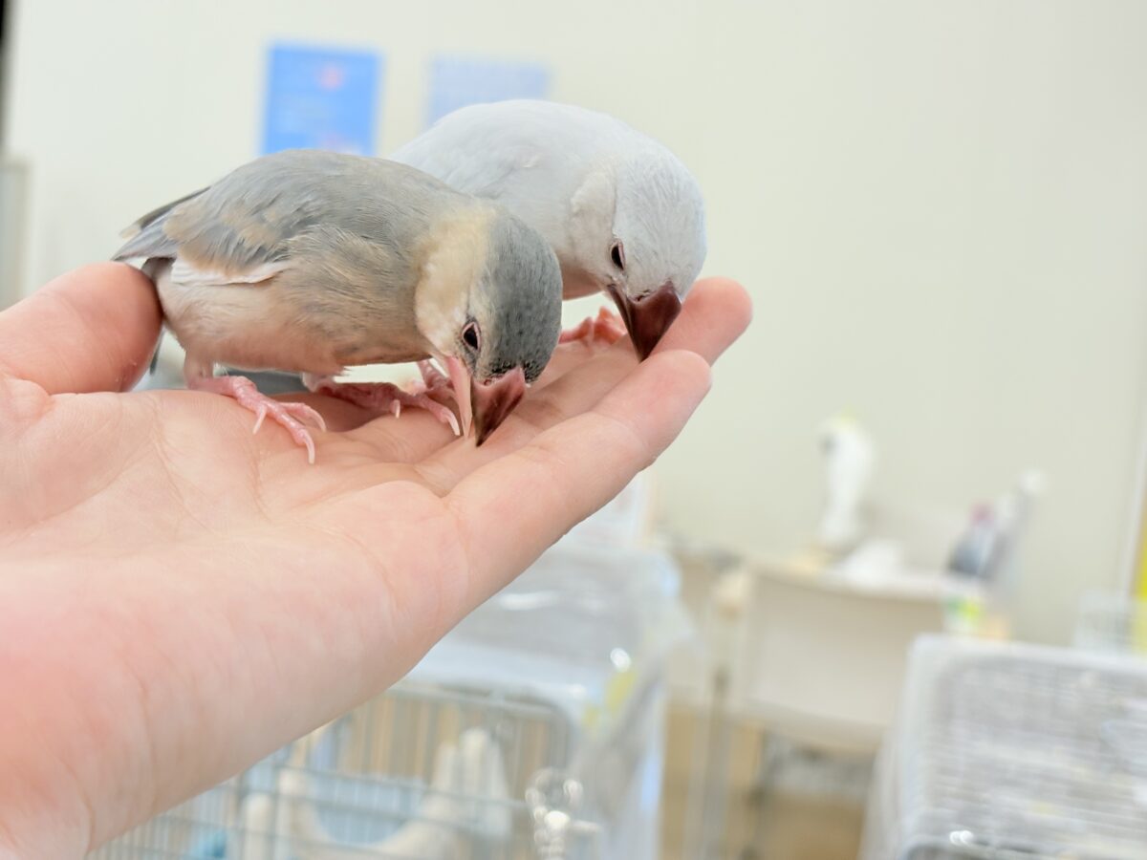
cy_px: 430
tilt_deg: -5.7
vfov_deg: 28.0
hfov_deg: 36.8
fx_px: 1723
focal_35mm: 52
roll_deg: -5.4
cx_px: 574
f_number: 1.6
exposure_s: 1/100
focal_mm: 5.96
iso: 64
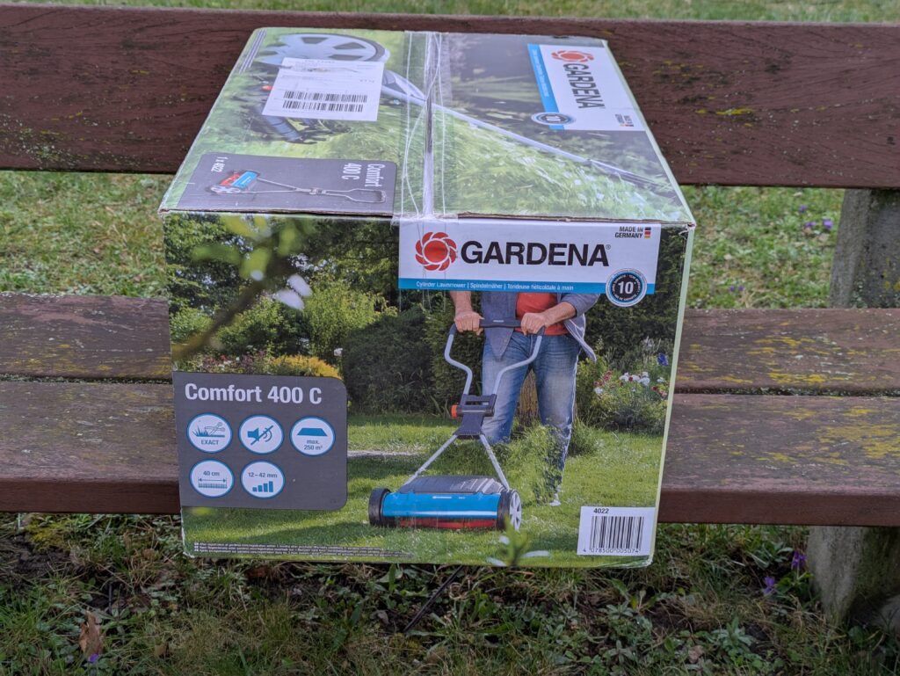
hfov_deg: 37.5
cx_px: 450
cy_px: 338
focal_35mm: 51
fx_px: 1327
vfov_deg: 28.6
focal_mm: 5.43
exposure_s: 1/328
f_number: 1.89
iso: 42
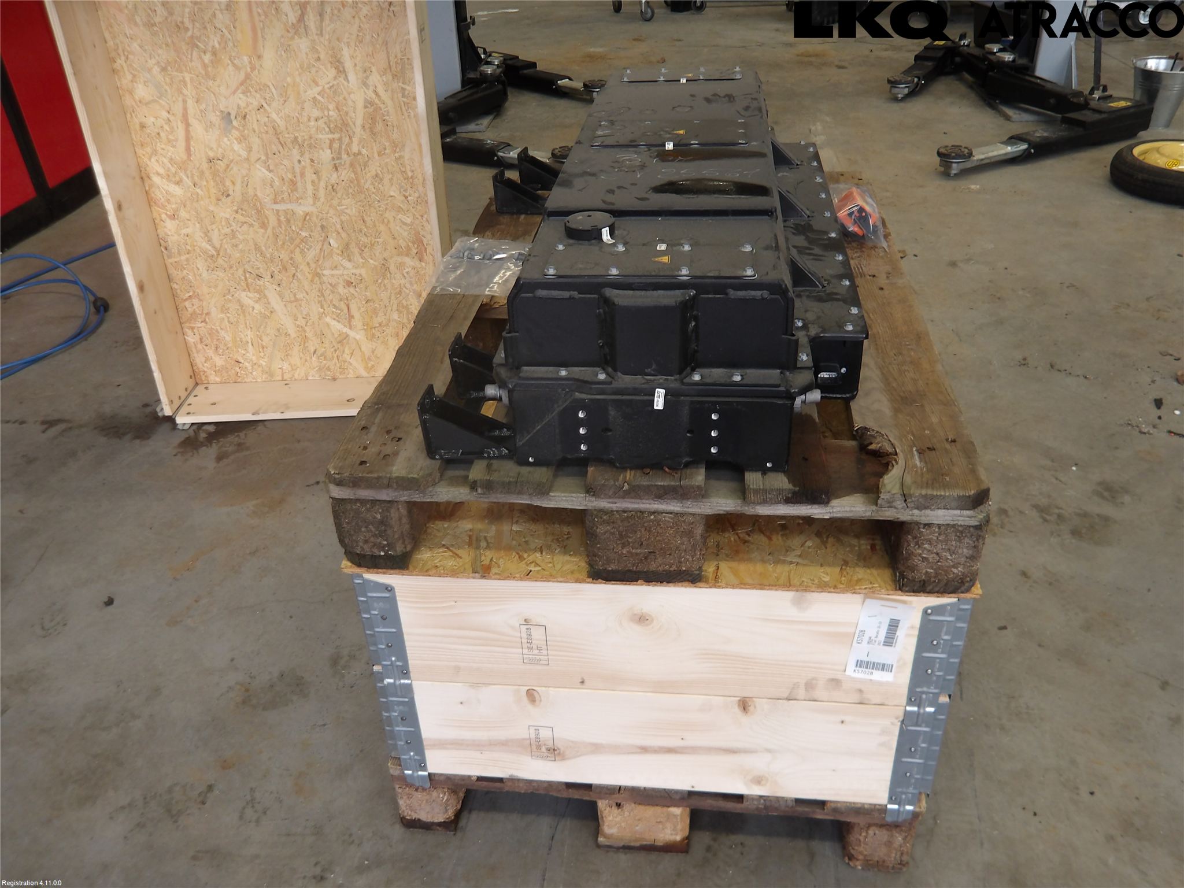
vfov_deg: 51.4
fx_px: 924
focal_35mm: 27
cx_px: 592
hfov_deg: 65.3
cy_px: 444
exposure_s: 1/30
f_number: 3
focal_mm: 4.9
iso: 110
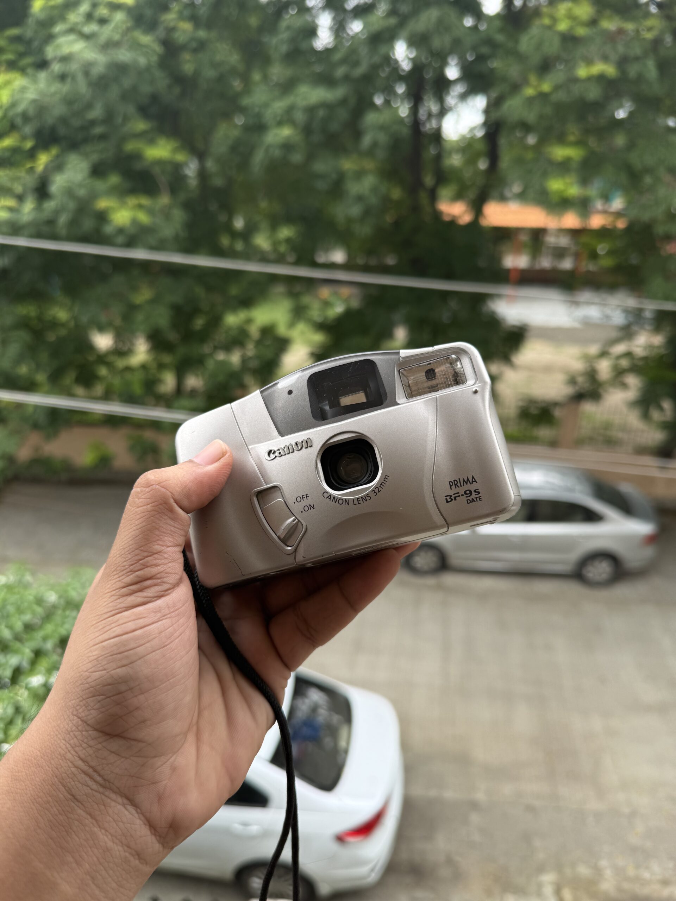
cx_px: 338
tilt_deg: -20.6
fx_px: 625
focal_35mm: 24
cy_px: 450
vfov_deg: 71.6
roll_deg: -2.9
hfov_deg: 56.8
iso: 80
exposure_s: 1/555
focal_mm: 6.76
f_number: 1.78
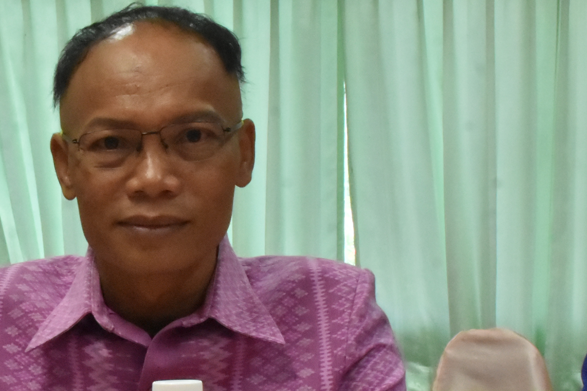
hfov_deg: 18.9
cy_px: 419
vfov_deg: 12.6
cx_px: 118
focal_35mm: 107
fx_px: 1750
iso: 3200
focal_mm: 27
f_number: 20
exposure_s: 1/40
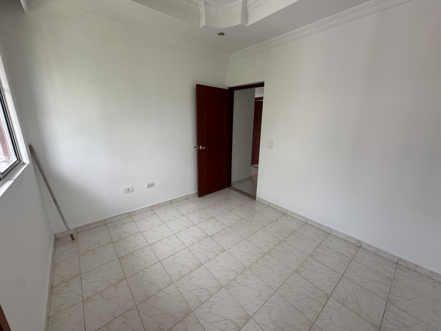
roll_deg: -0.9
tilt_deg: -14.8
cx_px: 220
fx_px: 178
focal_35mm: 14
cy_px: 166
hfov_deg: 102.1
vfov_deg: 85.7
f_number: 2.2
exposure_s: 1/99
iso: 40
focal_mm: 2.22
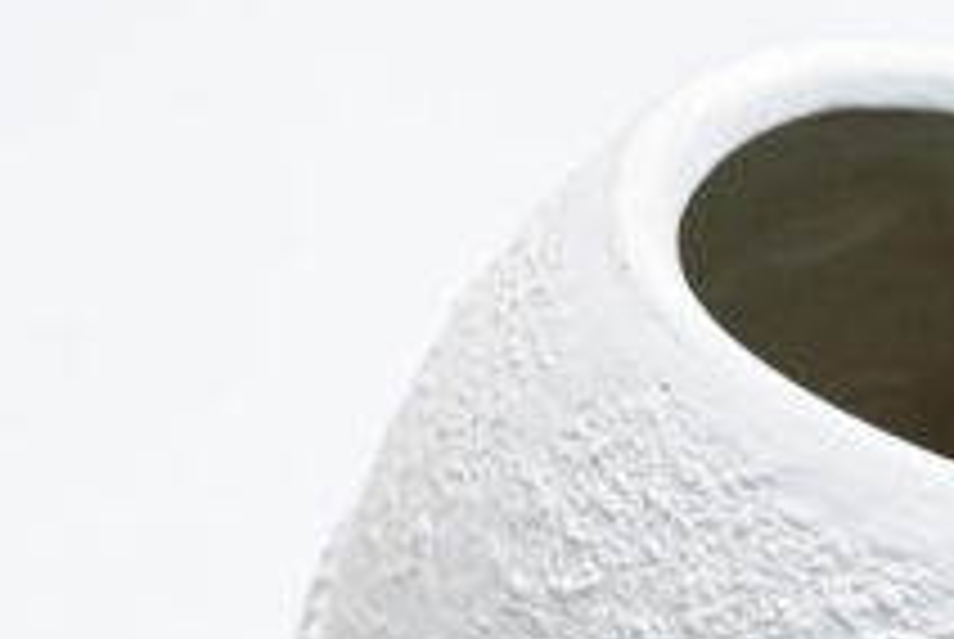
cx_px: 1098
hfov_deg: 8.8
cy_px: 675
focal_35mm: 231
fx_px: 6130
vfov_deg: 5.9
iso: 3200
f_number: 8
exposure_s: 1/200
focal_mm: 70
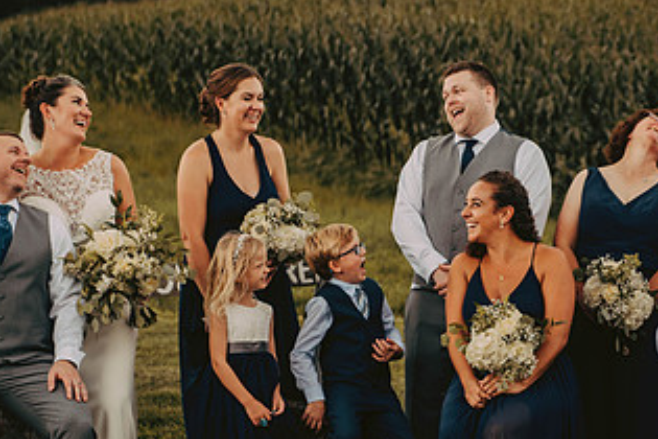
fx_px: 2084
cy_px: 252
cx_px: 460
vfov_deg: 12.0
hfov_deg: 17.9
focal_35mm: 114
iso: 250
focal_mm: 62
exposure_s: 1/500
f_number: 2.8
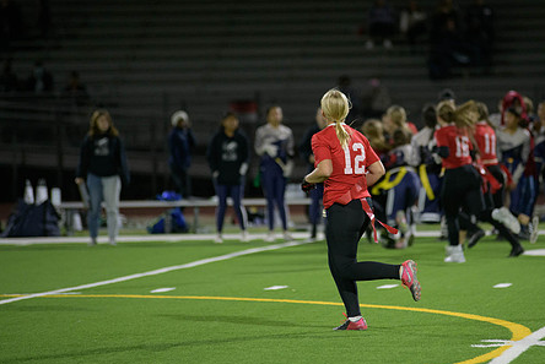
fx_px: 3955
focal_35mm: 261
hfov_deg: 7.9
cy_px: 148
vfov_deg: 5.3
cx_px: 355
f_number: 2.8
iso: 2800
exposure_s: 1/640
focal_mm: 200
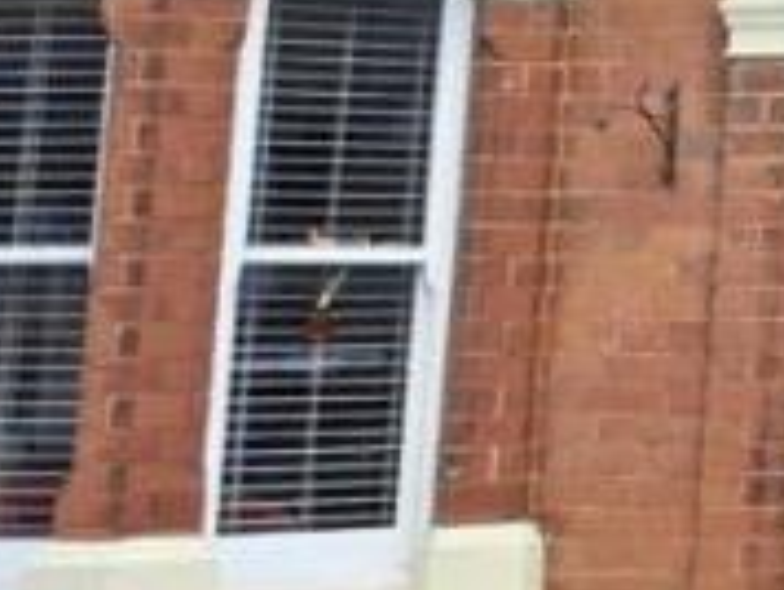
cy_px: -242
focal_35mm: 132
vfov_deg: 10.9
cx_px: 2114
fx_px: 2994
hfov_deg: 11.3
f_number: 1.8
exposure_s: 1/933
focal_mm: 5.54
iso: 50
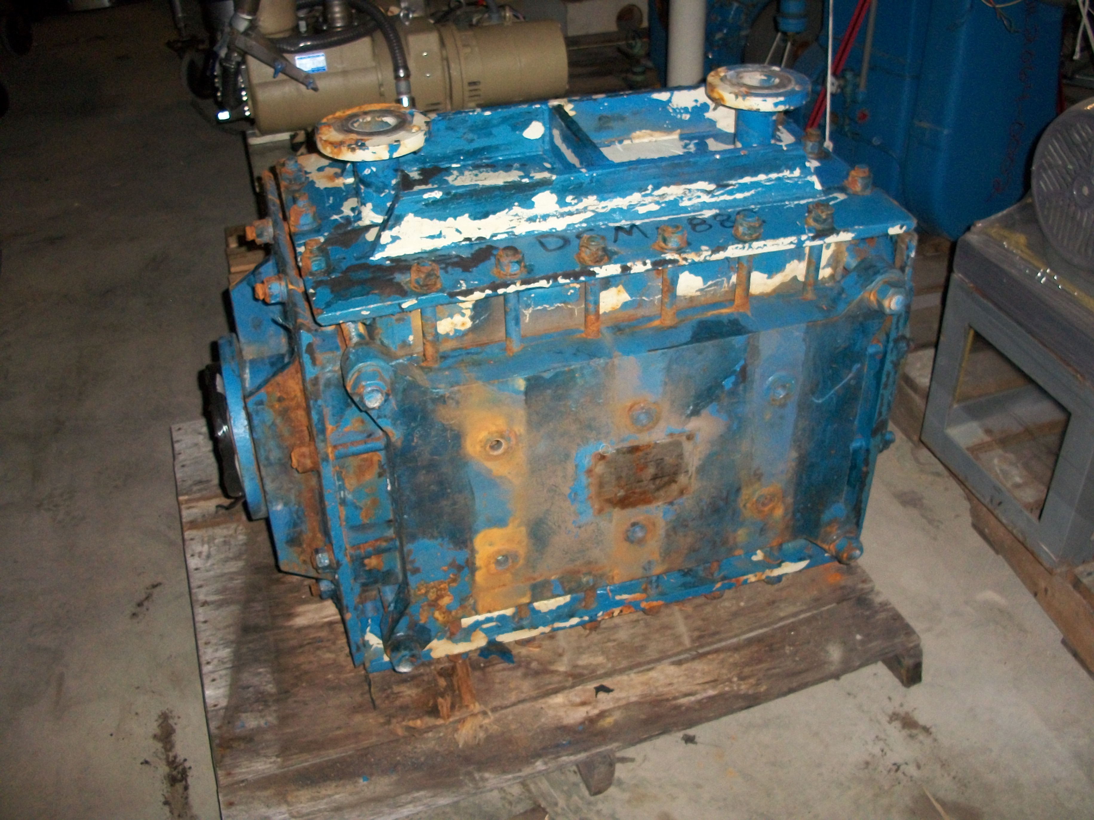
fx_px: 1106
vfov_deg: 40.7
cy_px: 410
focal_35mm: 35
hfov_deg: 52.6
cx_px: 547
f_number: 3.1
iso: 320
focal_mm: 6.3
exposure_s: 1/60
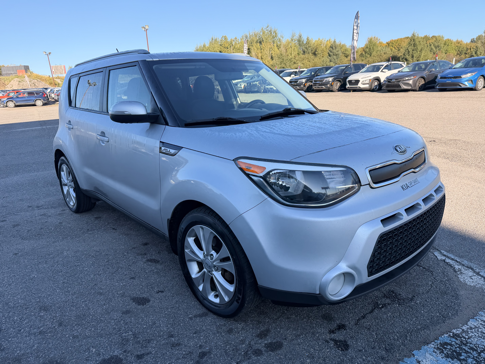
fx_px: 336
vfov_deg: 56.8
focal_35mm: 24
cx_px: 242
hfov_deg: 71.6
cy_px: 182
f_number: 1.78
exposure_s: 1/1855
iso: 100
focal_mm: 6.76
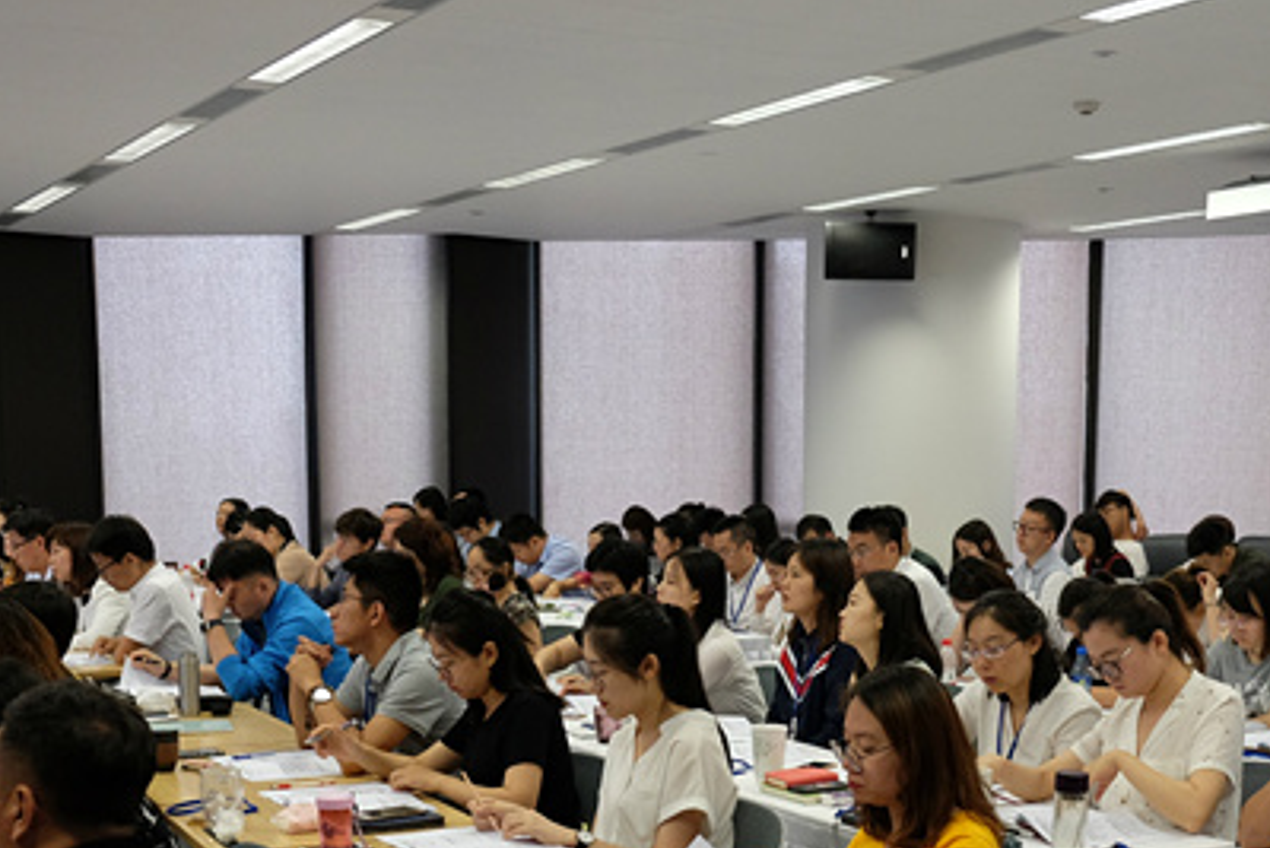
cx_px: 708
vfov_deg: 24.5
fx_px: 1906
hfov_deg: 36.8
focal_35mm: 54
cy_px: 738
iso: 800
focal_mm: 18
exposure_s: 1/160
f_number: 2.8
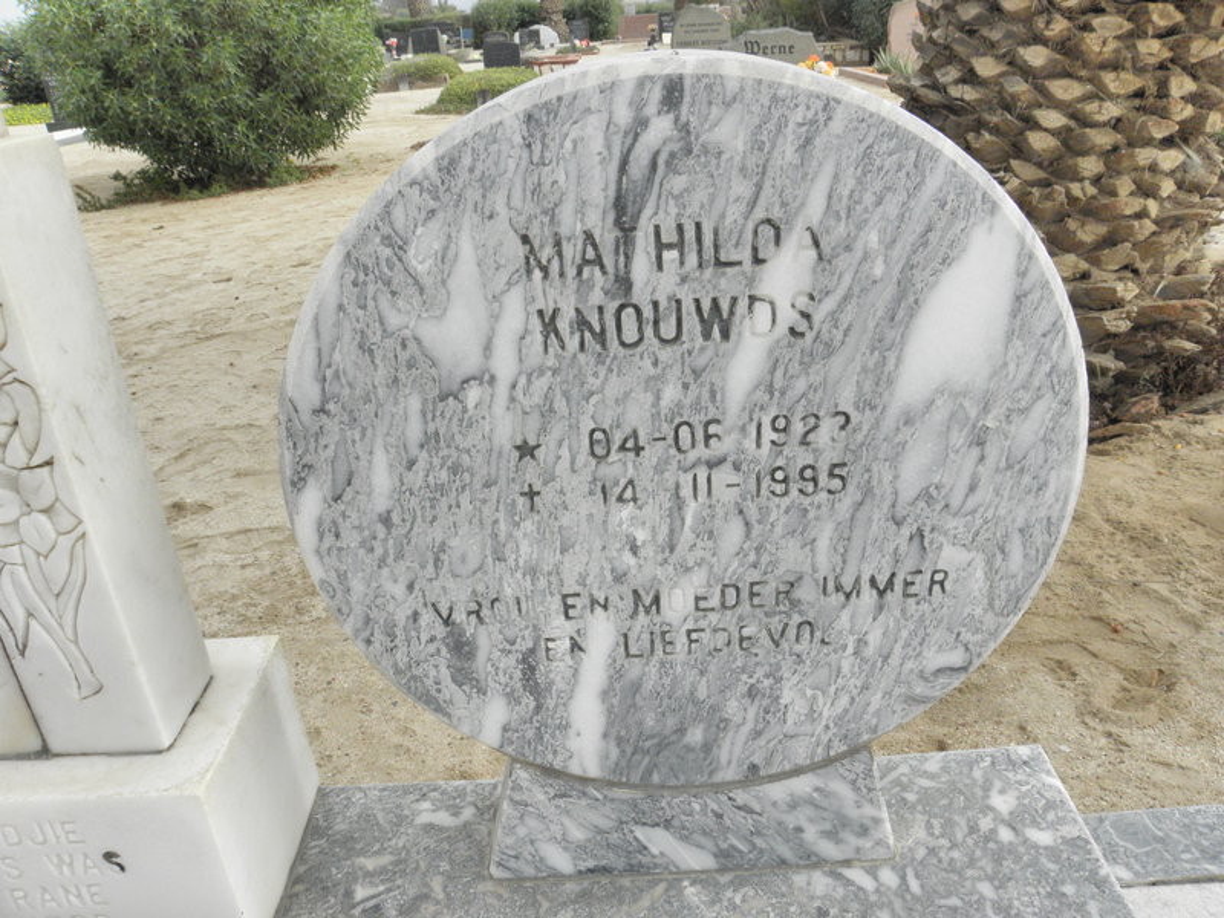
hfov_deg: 65.3
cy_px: 459
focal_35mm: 27
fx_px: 955
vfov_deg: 51.4
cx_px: 612
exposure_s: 1/800
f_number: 5.6
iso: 200
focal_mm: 4.83
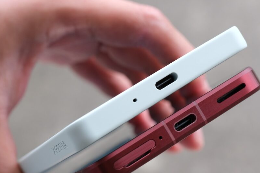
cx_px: 166
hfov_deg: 22.6
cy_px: 117
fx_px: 650
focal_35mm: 90
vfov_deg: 15.2
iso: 320
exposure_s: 1/120
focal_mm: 39.8
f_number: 5.6
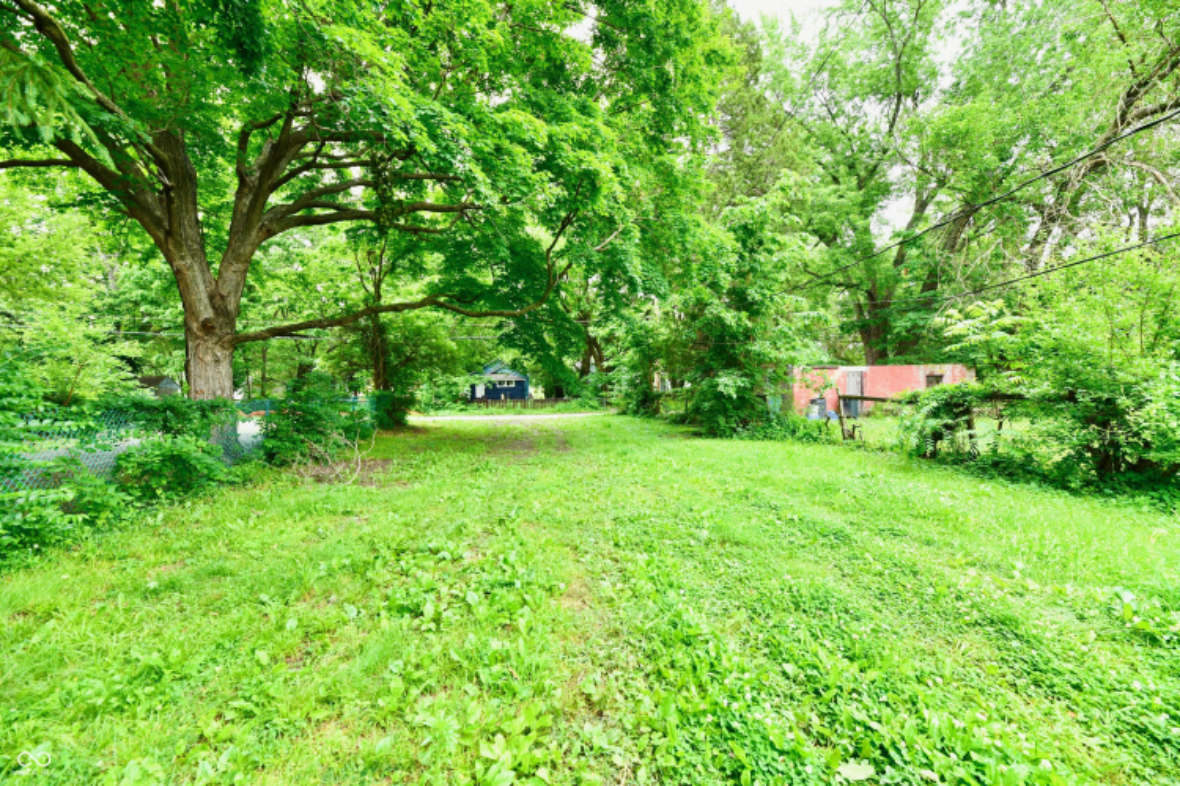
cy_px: 393
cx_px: 590
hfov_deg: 104.3
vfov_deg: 81.2
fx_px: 459
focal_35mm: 14
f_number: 6.3
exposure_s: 1/160
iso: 640
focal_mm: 14
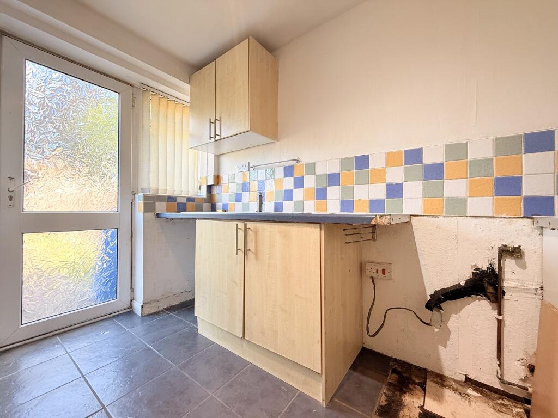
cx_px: 279
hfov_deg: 102.1
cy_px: 209
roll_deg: -0.5
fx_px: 226
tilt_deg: +1.6
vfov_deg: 85.7
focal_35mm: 14
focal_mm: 2.22
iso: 125
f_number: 2.2
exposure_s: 1/100
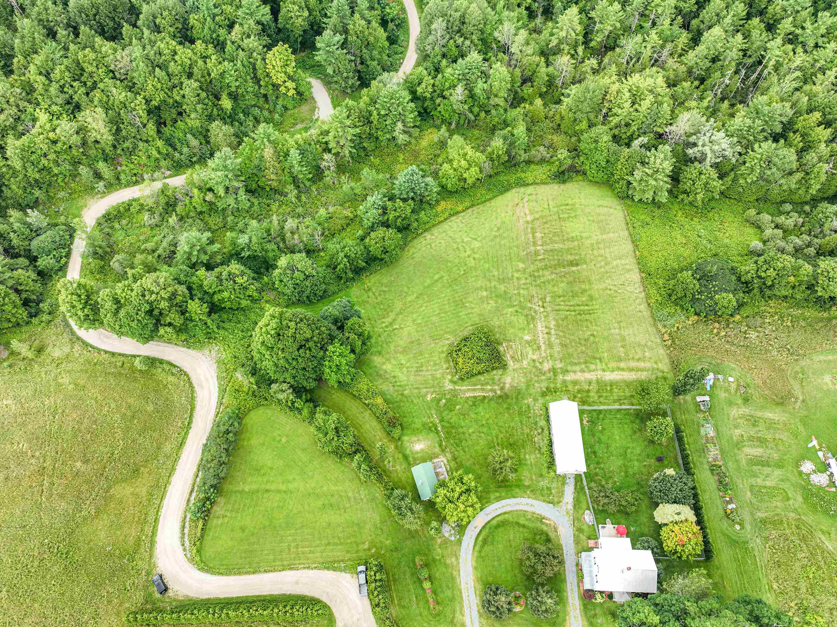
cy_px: 302
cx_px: 414
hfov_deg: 69.4
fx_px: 604
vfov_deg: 54.9
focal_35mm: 25
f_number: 2.8
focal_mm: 12.29
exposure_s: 1/320
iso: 100
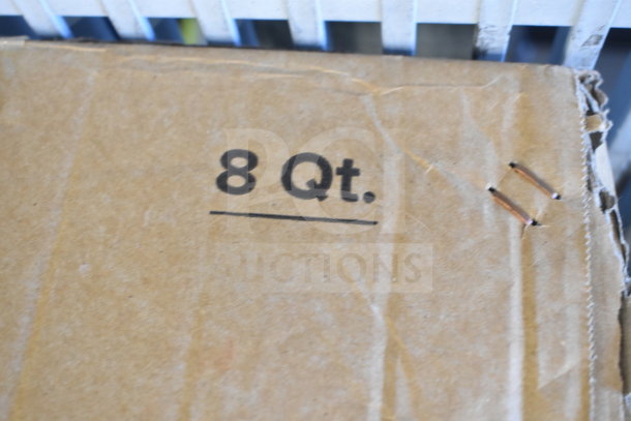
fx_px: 894
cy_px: 210
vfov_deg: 26.5
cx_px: 316
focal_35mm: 51
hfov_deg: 38.9
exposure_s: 1/50
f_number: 4.5
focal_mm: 34
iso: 1600
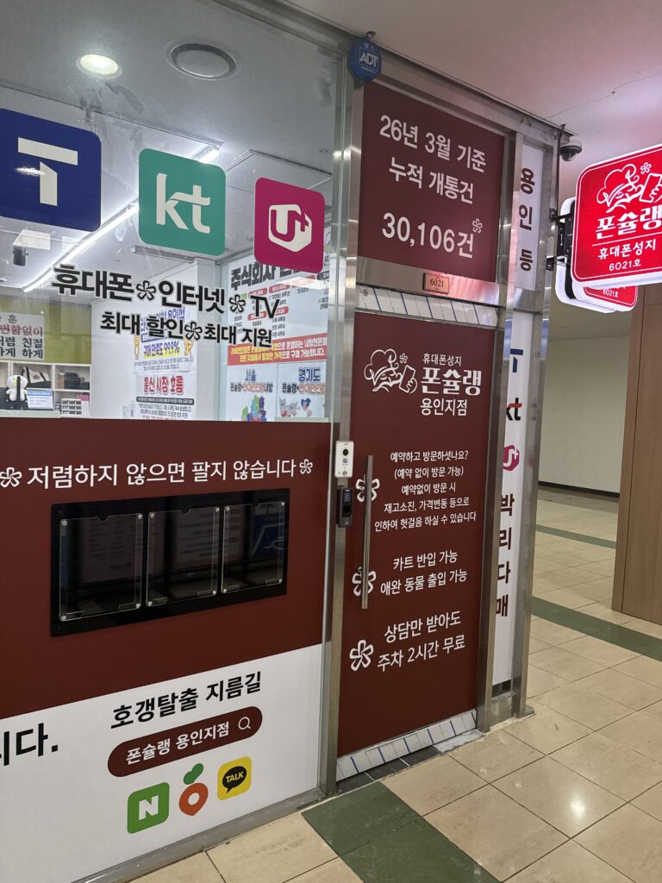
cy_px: 442
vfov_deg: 71.6
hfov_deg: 56.8
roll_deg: -4.5
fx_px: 612
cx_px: 331
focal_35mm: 24
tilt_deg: -0.4
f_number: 1.78
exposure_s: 1/140
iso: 200
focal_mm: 6.76
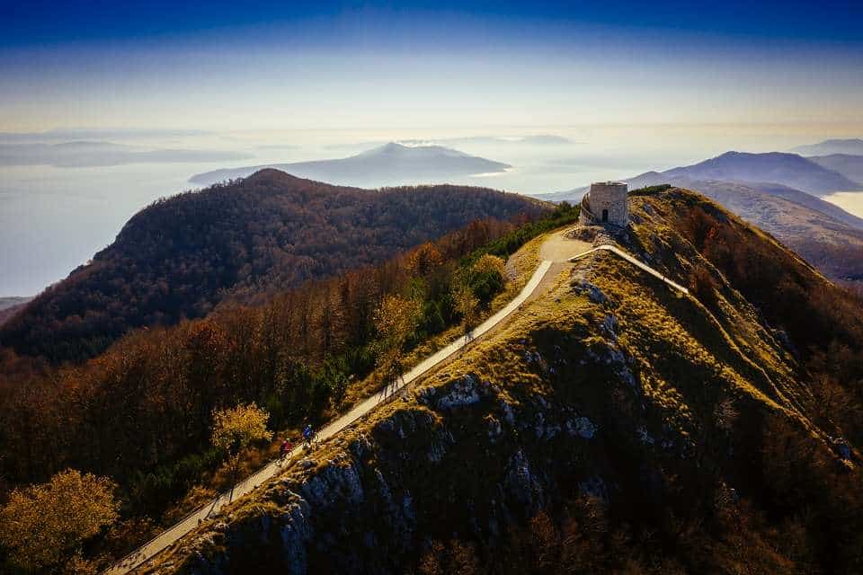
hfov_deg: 65.5
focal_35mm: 28
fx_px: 671
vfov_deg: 46.4
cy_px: 288
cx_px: 432
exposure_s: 1/240
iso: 100
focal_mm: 10.26
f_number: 11
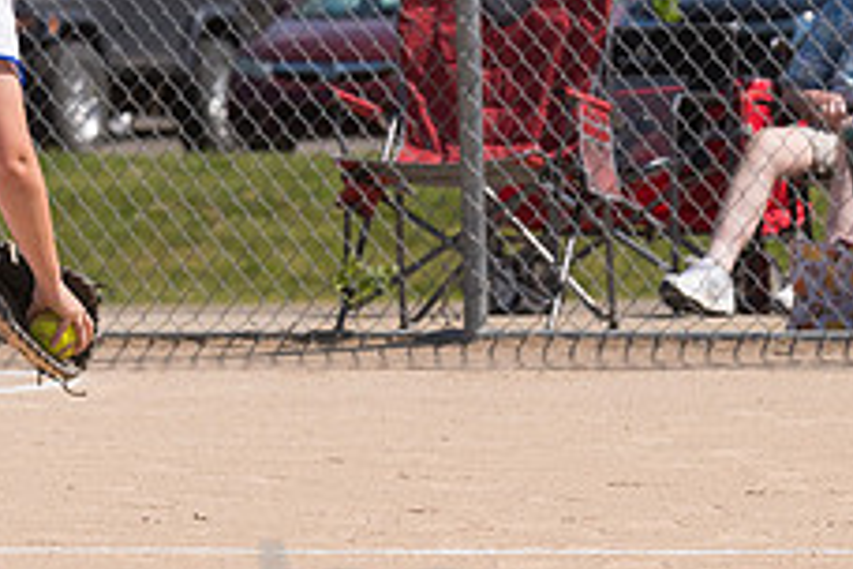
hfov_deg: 3.7
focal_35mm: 551
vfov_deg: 2.5
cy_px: 150
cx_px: -157
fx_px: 13055
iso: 250
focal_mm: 145
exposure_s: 1/1600
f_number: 5.6
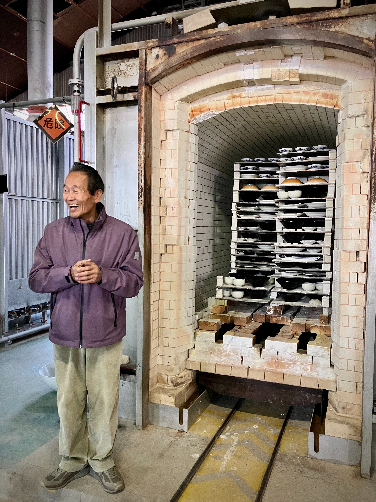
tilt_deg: -2.2
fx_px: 406
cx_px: 188
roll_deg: -0.9
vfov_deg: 63.4
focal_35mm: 28
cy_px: 251
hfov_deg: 49.7
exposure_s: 1/40
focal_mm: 3.99
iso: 320
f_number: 1.8
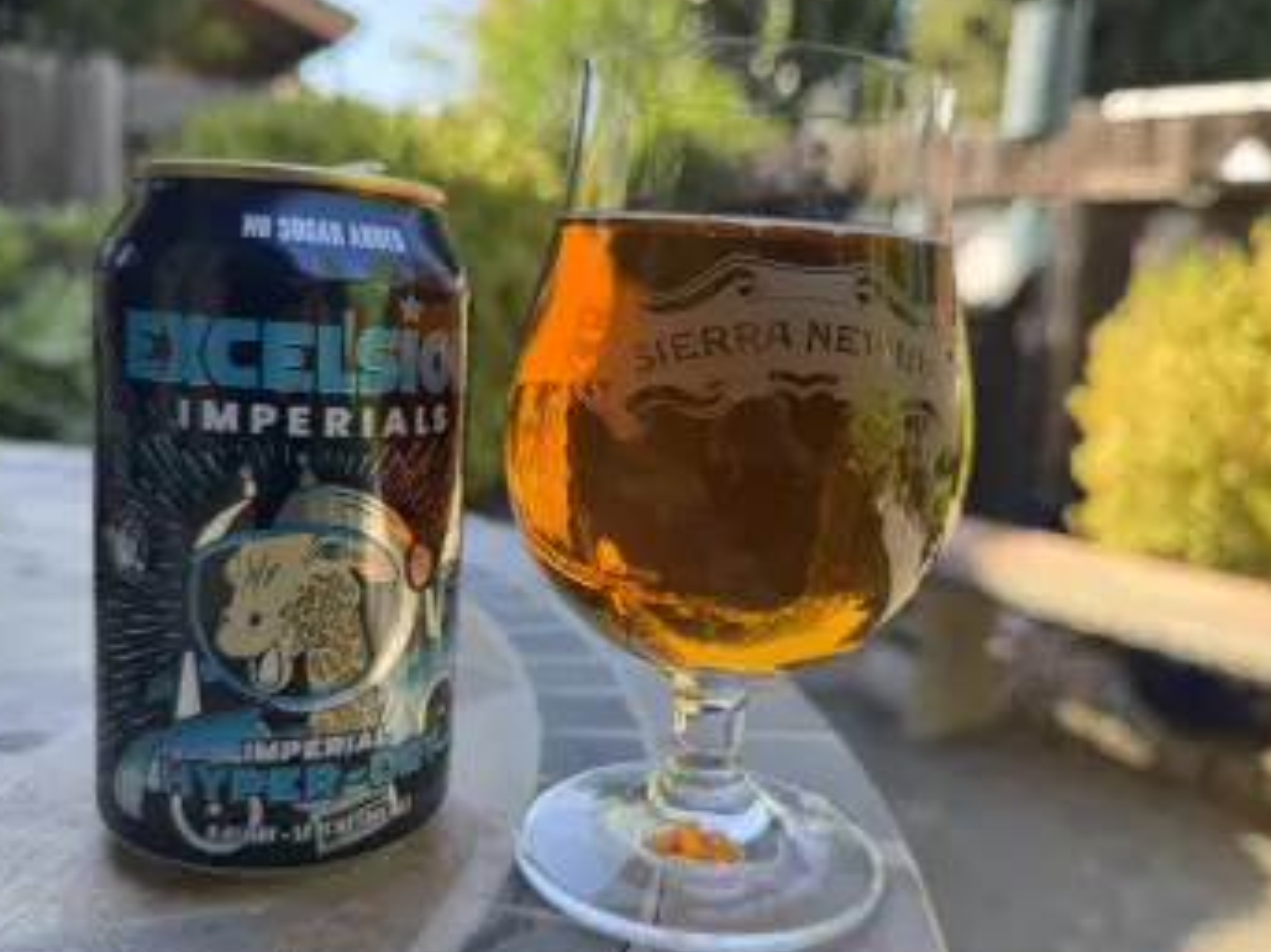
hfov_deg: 63.5
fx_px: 1028
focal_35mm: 28
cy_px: 496
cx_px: 626
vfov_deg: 49.7
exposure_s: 1/390
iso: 80
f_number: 1.78
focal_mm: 6.76
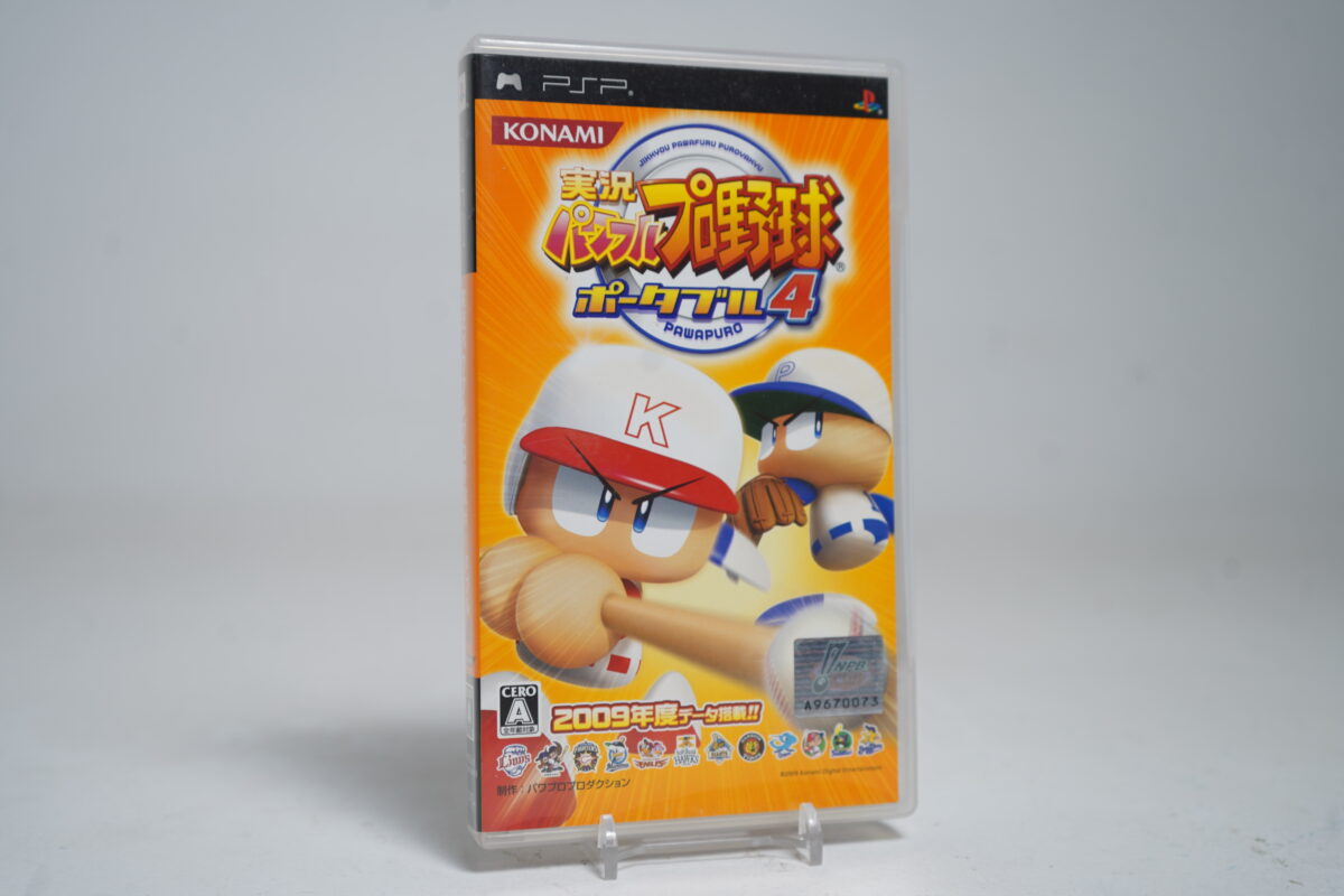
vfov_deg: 30.5
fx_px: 1643
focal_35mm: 44
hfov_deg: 44.5
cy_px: 448
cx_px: 672
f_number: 5
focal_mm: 44
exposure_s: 1/10
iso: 64
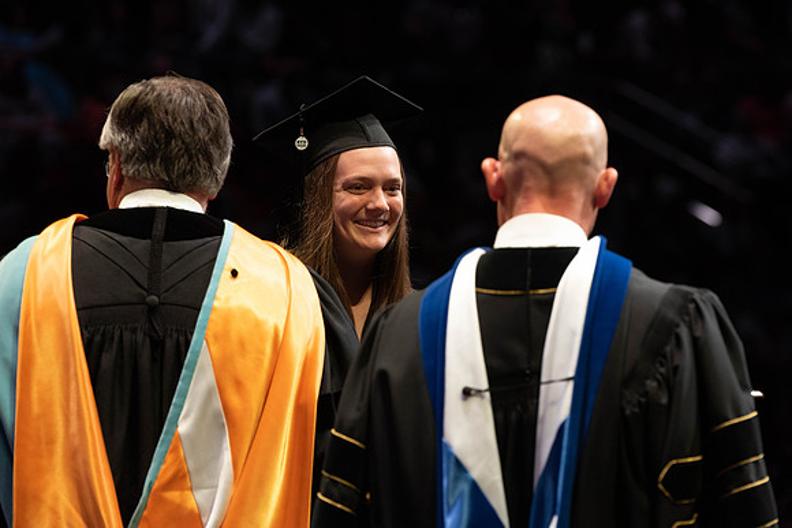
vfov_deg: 7.4
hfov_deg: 11.1
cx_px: 443
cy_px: 235
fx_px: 4089
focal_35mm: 186
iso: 1600
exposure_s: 1/320
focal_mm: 165
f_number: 4.5
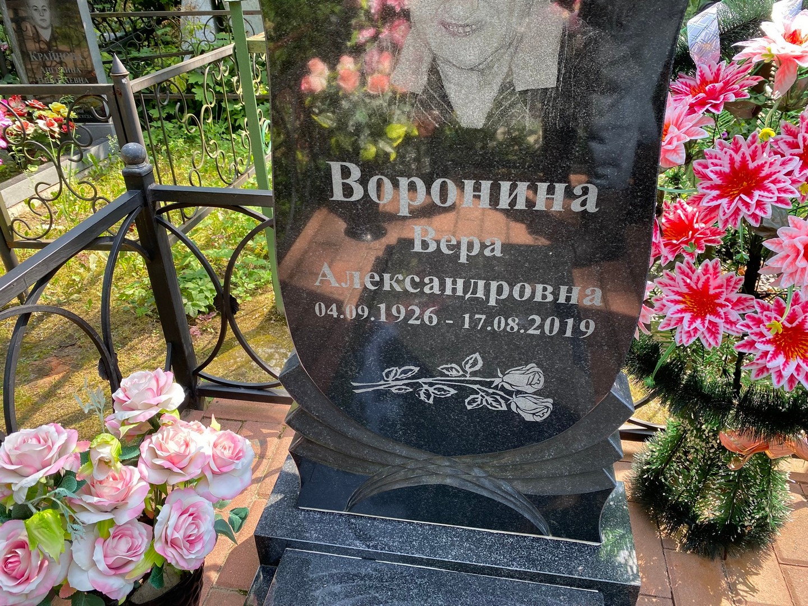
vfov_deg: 53.1
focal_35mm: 26
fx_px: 607
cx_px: 404
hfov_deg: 67.3
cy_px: 303
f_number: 1.8
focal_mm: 4.25
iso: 32
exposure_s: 1/152
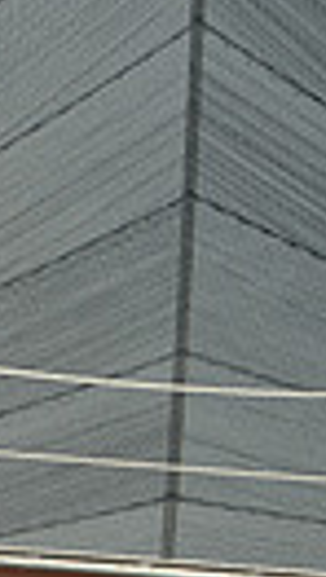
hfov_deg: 1.0
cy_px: 579
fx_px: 17769
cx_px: -934
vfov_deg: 1.9
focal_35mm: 1160
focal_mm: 250
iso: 200
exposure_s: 1/800
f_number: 6.3
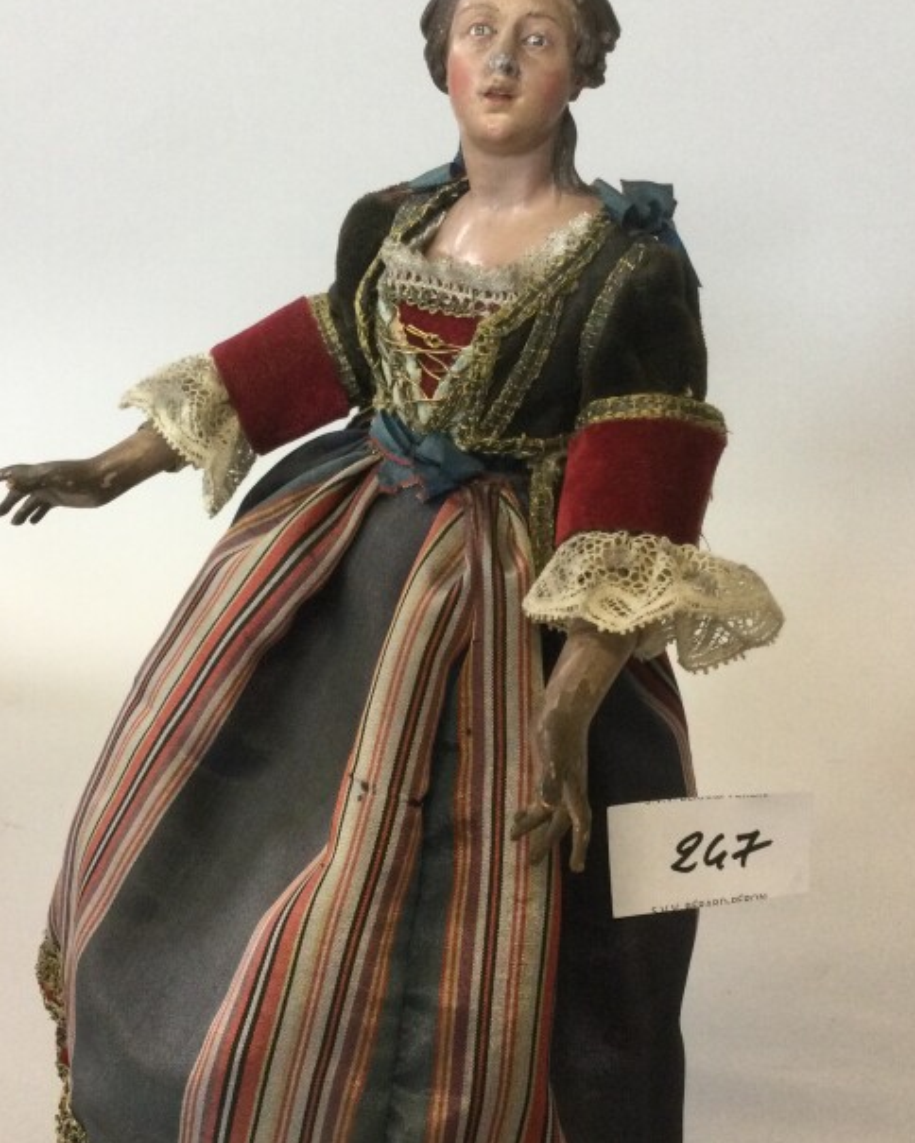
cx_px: 411
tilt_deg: -17.4
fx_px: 1523
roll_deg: +0.5
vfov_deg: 41.1
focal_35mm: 45
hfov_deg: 33.4
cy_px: 623
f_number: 2.4
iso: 125
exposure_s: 1/33
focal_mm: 3.3
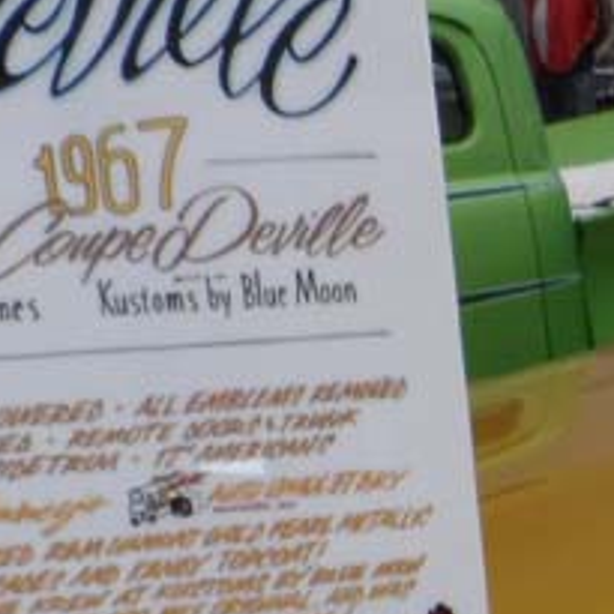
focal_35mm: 106
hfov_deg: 14.6
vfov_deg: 16.0
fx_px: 2127
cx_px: 1075
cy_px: 662
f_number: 3.2
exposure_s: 1/30
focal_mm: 4
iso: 100
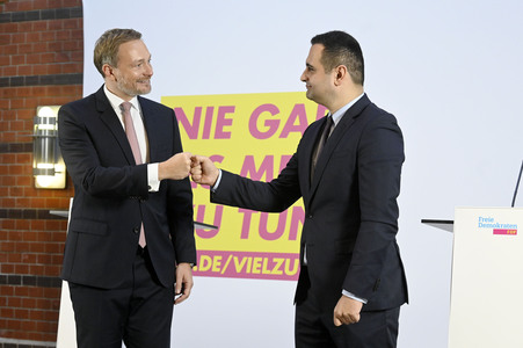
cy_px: 174
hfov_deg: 28.9
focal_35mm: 70
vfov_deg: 19.4
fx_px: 1016
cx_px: 262
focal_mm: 70
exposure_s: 1/320
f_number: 5.6
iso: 5000
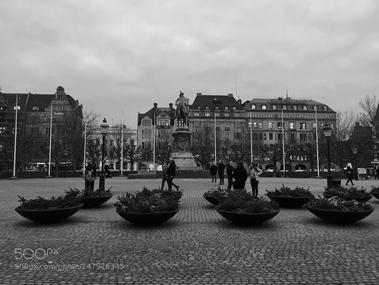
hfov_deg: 61.6
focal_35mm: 29
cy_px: 142
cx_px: 190
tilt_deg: +6.6
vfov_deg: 48.3
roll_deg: +1.5
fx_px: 318
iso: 125
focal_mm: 4.15
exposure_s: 1/33
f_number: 2.2
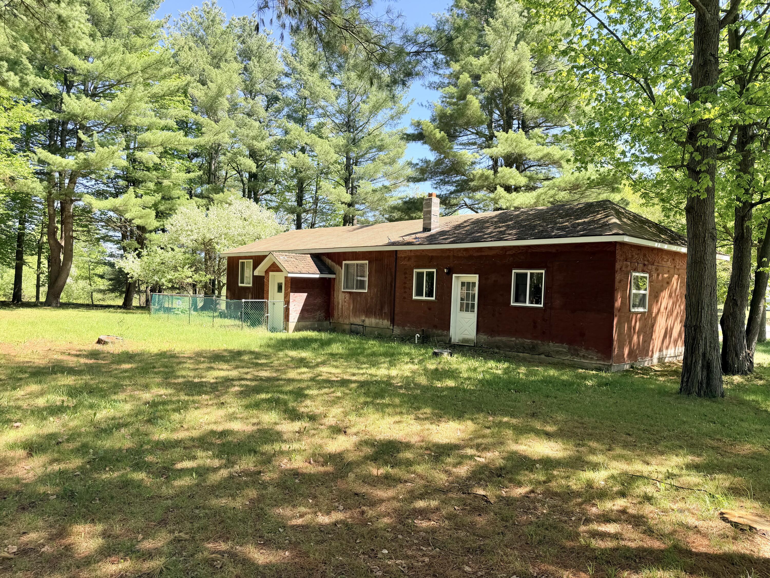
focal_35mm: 24
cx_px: 385
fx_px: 534
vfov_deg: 56.8
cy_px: 289
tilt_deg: +0.5
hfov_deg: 71.6
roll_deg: -1.9
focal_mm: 6.76
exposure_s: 1/735
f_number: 1.78
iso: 80
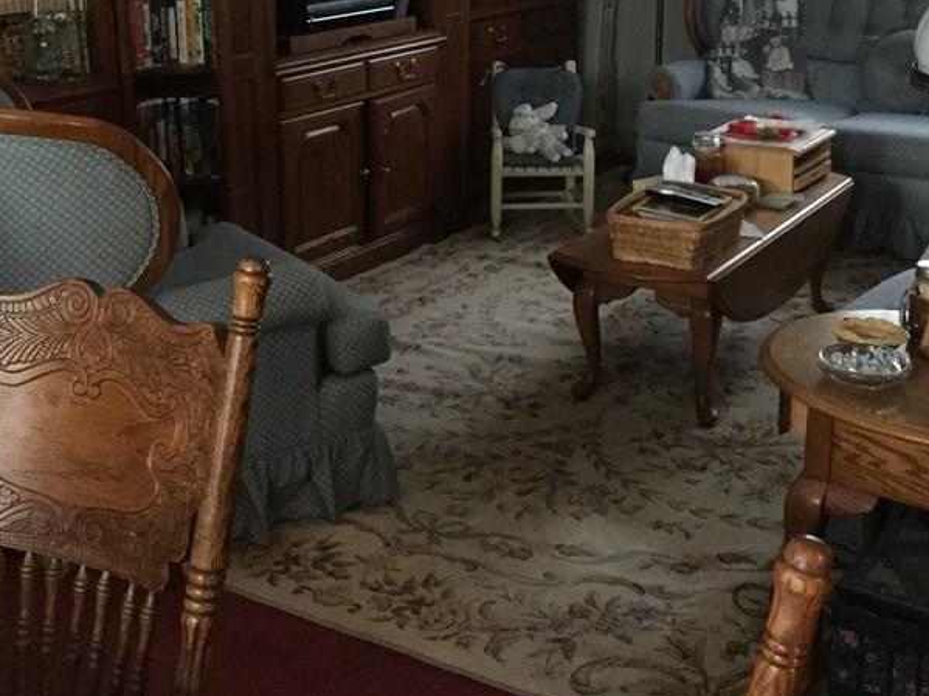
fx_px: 1422
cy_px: 147
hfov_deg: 36.0
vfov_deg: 27.0
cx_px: 583
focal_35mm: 53
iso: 320
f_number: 2.4
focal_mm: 3.3
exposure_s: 1/15
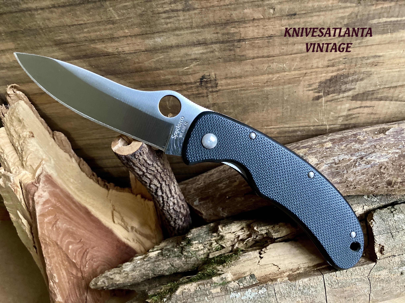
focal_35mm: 28
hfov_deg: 63.4
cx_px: 202
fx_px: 328
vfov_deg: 49.7
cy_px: 152
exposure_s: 1/30
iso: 640
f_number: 1.8
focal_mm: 3.99
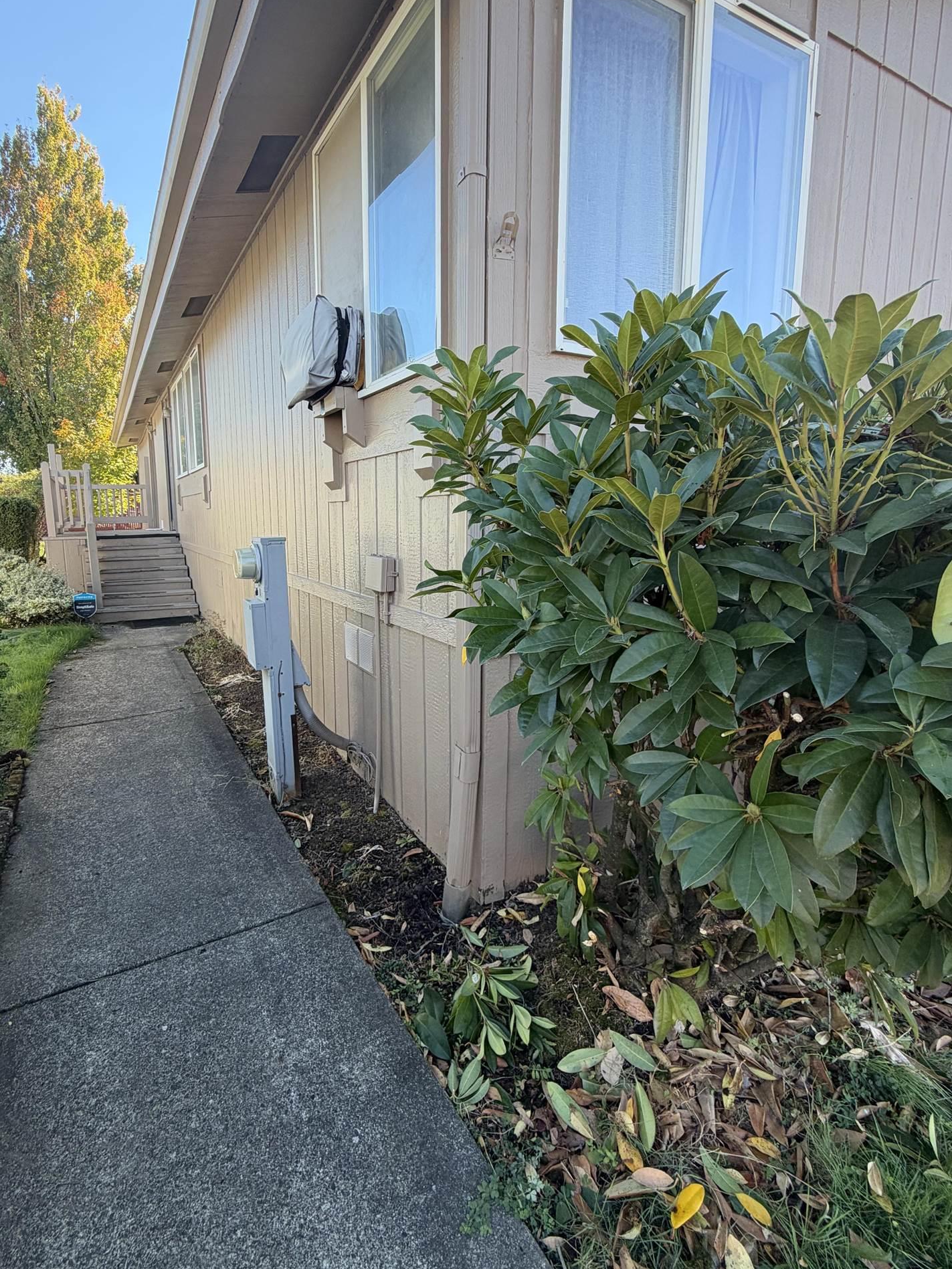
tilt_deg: -7.6
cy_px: 607
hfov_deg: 74.4
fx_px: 623
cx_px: 417
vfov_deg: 91.0
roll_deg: +1.1
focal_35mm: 17
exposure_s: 1/172
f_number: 2.2
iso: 40
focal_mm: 2.22
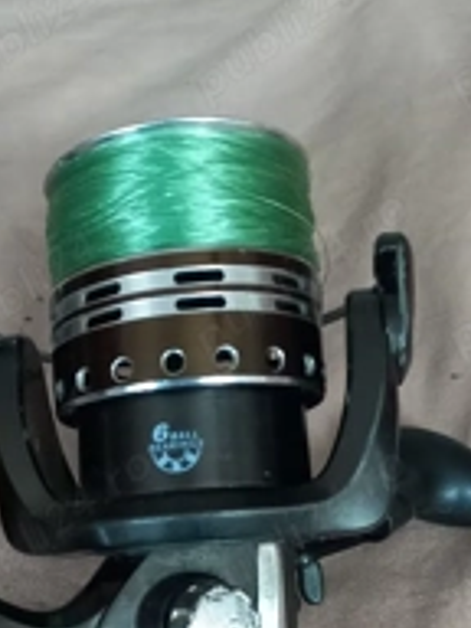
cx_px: 111
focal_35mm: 52
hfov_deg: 27.6
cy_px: 569
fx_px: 943
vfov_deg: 34.7
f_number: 1.8
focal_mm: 4.65
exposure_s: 1/25
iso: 800
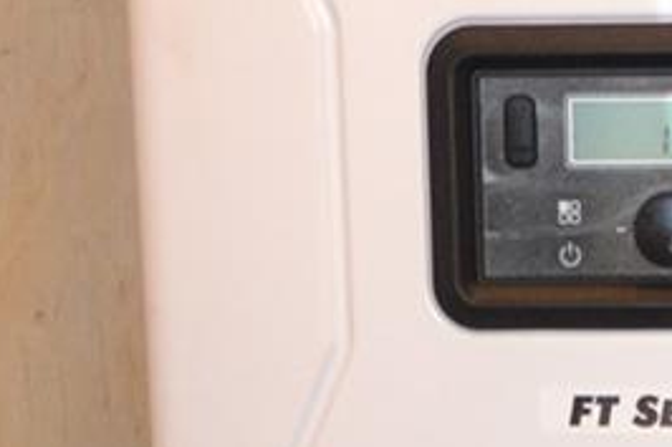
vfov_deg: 6.0
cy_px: 1438
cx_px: 657
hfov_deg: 9.8
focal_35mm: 208
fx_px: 3880
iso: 1100
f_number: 3.5
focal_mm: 18
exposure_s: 1/60
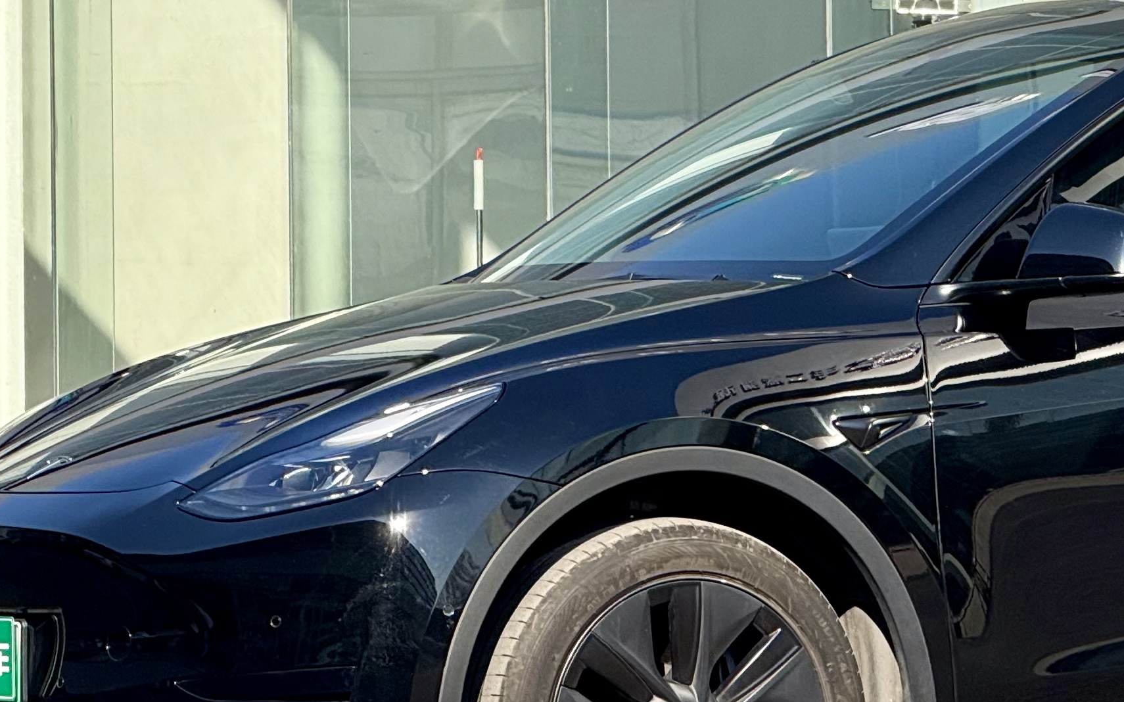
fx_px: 9188
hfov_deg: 7.0
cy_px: 163
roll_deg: +0.3
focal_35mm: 300
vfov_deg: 4.4
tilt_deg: +1.1
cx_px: 1173
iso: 50
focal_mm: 15.66
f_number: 2.8
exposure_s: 1/1004
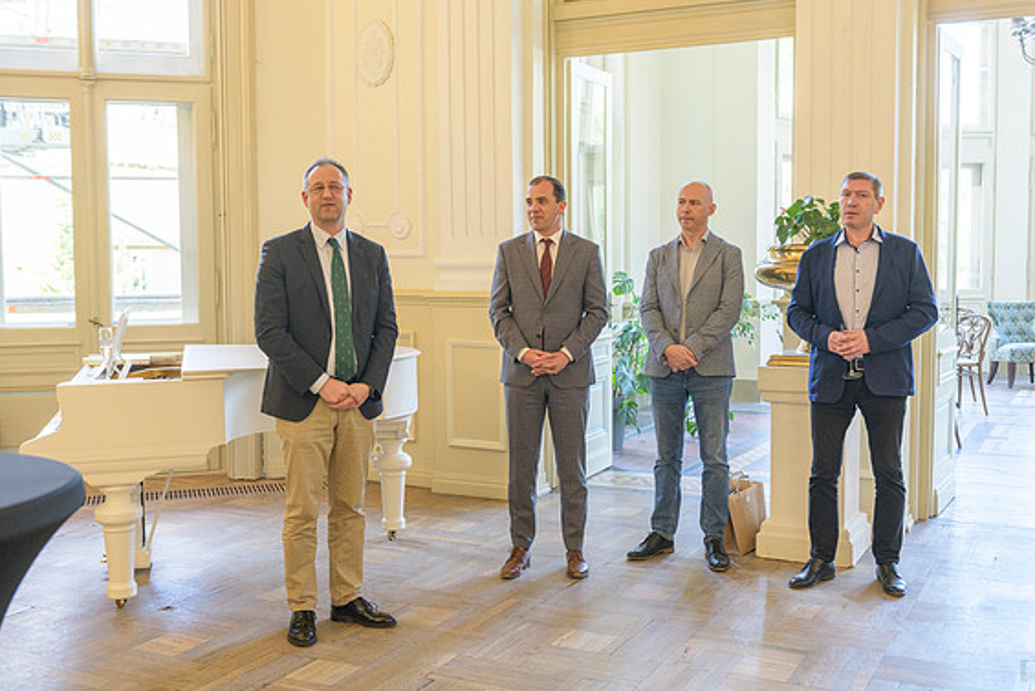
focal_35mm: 39
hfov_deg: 49.5
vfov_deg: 34.2
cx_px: 526
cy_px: 342
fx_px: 1121
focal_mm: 38
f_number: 4
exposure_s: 1/80
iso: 720
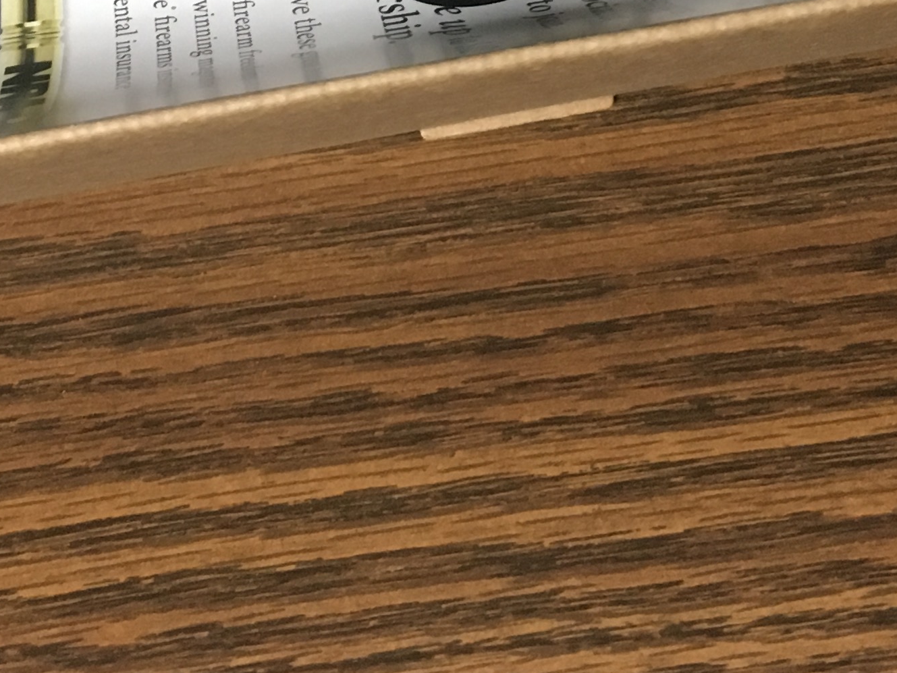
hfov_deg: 22.2
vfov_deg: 15.8
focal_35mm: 88
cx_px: 350
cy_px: -253
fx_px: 2281
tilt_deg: -48.4
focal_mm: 4.15
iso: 200
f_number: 2.2
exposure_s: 1/15
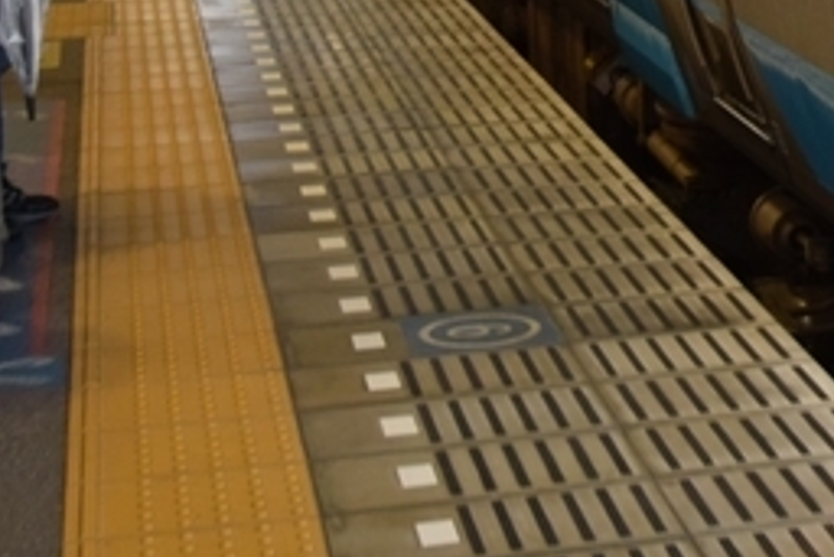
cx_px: 1127
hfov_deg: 15.3
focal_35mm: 127
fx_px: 2934
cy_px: -119
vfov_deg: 10.7
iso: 800
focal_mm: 27
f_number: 4
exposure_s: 1/125
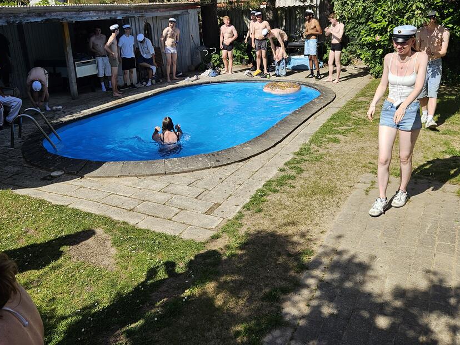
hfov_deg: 56.6
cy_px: 114
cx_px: 200
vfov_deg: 43.5
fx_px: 425
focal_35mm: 32
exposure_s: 1/1576
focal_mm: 5.4
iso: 25
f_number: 1.8
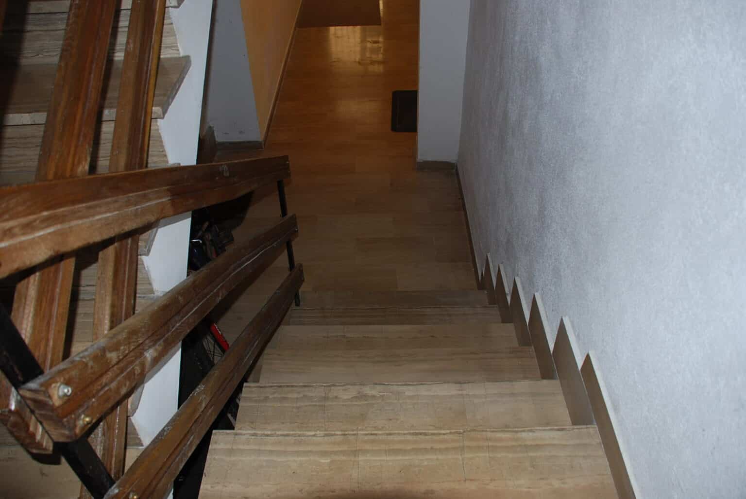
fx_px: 560
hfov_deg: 67.3
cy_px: 250
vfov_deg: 48.0
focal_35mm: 27
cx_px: 373
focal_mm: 18
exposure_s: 1/60
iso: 200
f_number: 3.5
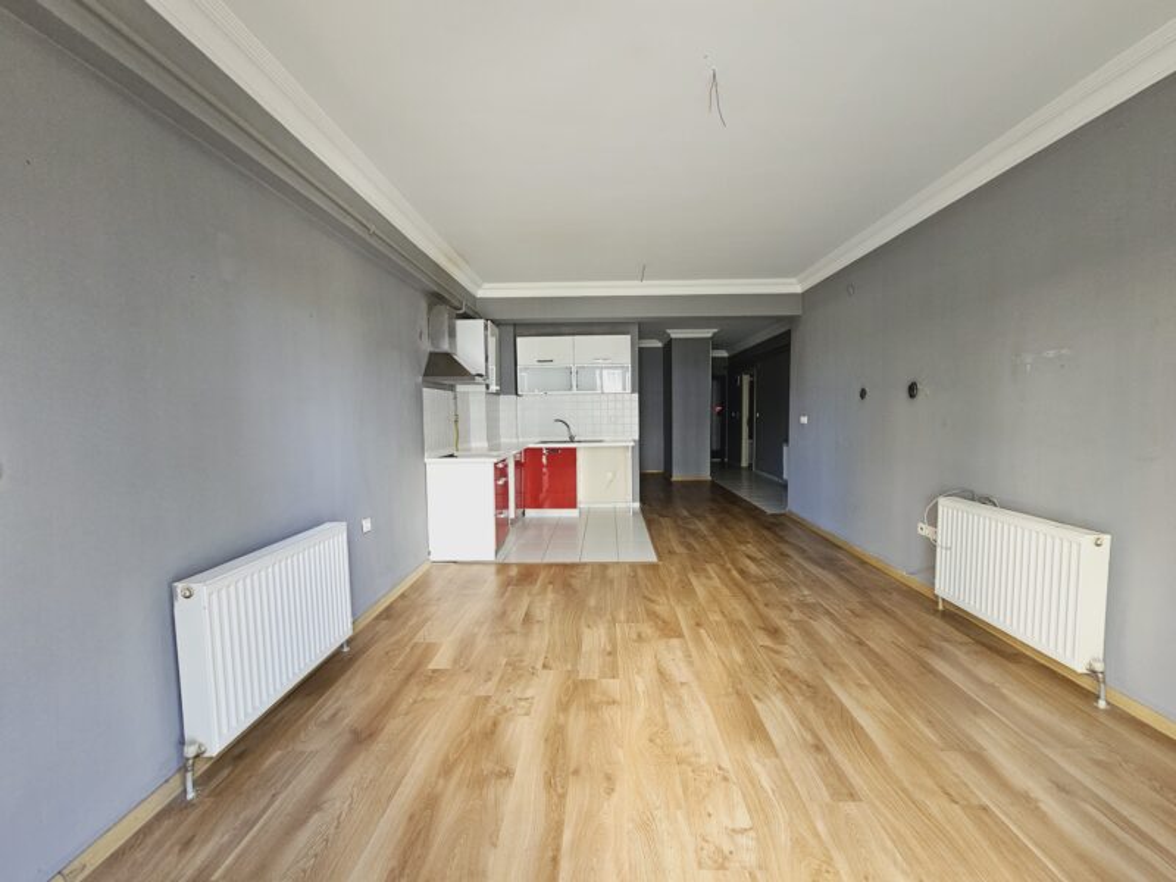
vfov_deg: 89.9
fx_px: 442
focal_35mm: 13
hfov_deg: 106.2
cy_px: 441
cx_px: 588
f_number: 2.2
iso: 200
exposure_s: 1/50
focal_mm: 2.2
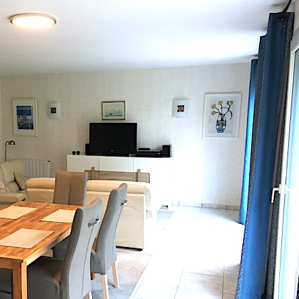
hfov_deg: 39.6
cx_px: 68
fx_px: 401
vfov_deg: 40.8
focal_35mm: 41
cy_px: 174
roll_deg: +0.7
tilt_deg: -9.3
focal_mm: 4.15
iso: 200
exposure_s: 1/25
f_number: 2.2
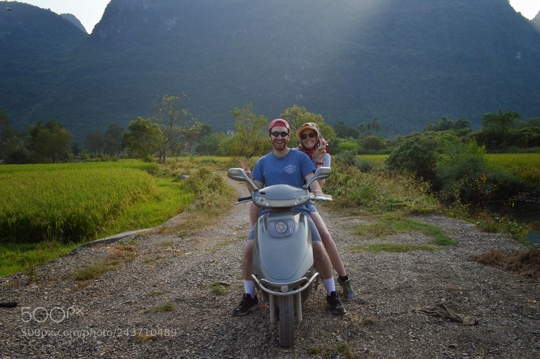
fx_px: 495
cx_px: 270
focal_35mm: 33
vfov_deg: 39.9
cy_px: 180
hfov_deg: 57.3
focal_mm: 22
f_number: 5.6
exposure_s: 1/4000
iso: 1400
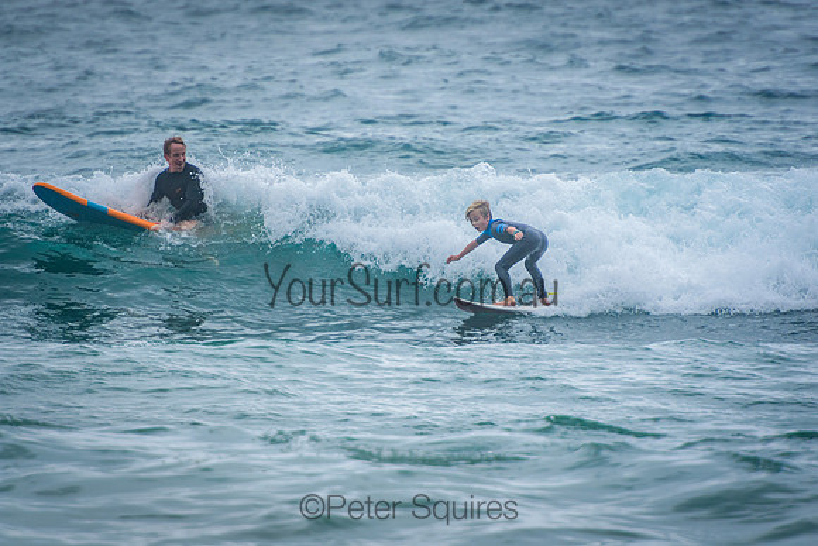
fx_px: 13636
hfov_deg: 3.4
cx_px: 409
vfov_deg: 2.3
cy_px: 273
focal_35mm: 600
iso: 400
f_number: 5.6
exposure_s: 1/2000
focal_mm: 400
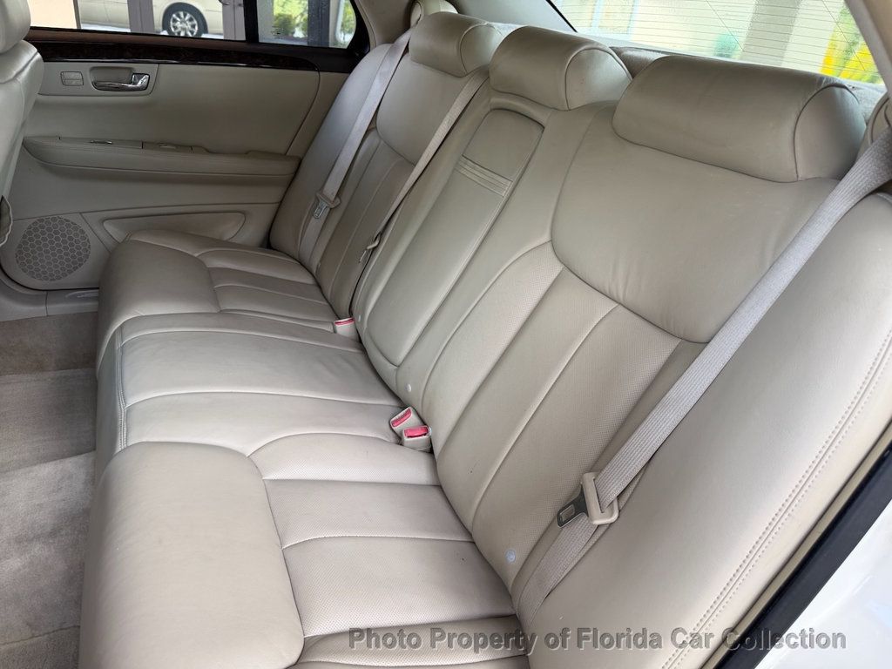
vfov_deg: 56.8
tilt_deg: -27.9
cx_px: 446
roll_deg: -6.8
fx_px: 618
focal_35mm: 24
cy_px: 334
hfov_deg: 71.6
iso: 80
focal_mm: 6.76
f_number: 1.78
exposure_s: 1/220
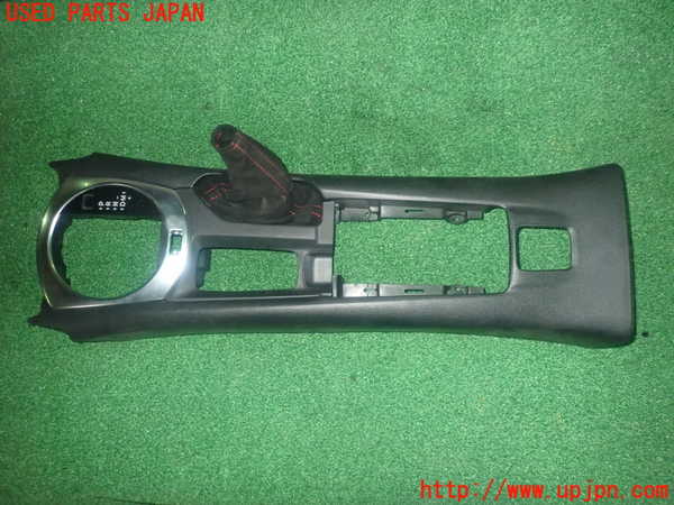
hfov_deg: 69.4
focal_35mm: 25
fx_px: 487
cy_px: 252
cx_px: 337
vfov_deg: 54.9
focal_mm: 4.5
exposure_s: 1/30
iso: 800
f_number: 5.6
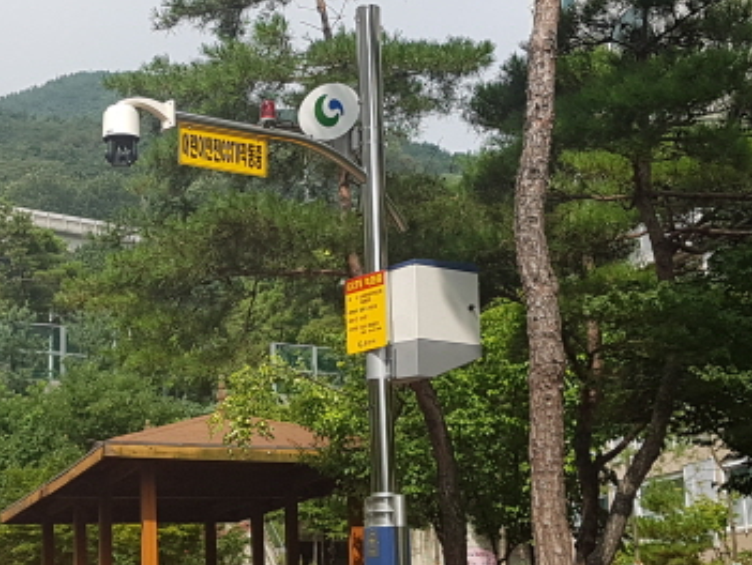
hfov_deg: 49.3
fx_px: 805
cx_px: 257
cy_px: 341
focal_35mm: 37
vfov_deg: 38.6
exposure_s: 1/2192
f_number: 1.7
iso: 50
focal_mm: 4.2
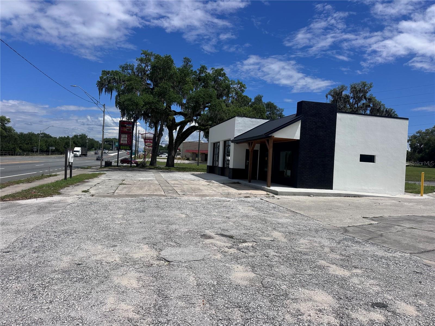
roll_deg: -3.5
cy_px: 163
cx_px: 218
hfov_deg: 71.6
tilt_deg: +2.1
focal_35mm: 24
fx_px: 302
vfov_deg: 56.8
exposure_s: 1/10753
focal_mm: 6.86
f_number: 1.78
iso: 80
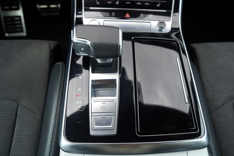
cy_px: 78
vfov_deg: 53.1
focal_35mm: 24
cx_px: 117
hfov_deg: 73.7
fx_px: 156
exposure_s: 1/100
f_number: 5
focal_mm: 24
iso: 100
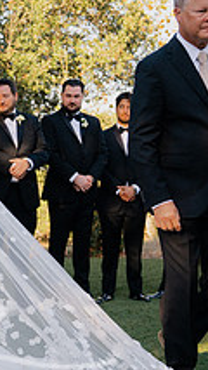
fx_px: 852
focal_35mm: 87
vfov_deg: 24.4
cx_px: -92
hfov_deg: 13.2
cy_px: 206
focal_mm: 30.5
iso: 200
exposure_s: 1/1250
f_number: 2.8
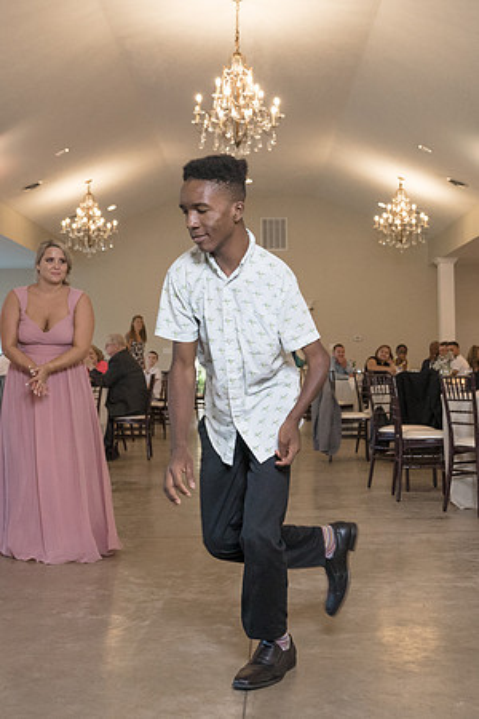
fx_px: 930
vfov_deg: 42.1
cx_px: 288
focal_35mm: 47
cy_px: 310
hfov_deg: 28.8
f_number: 4
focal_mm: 26
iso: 2000
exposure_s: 1/250
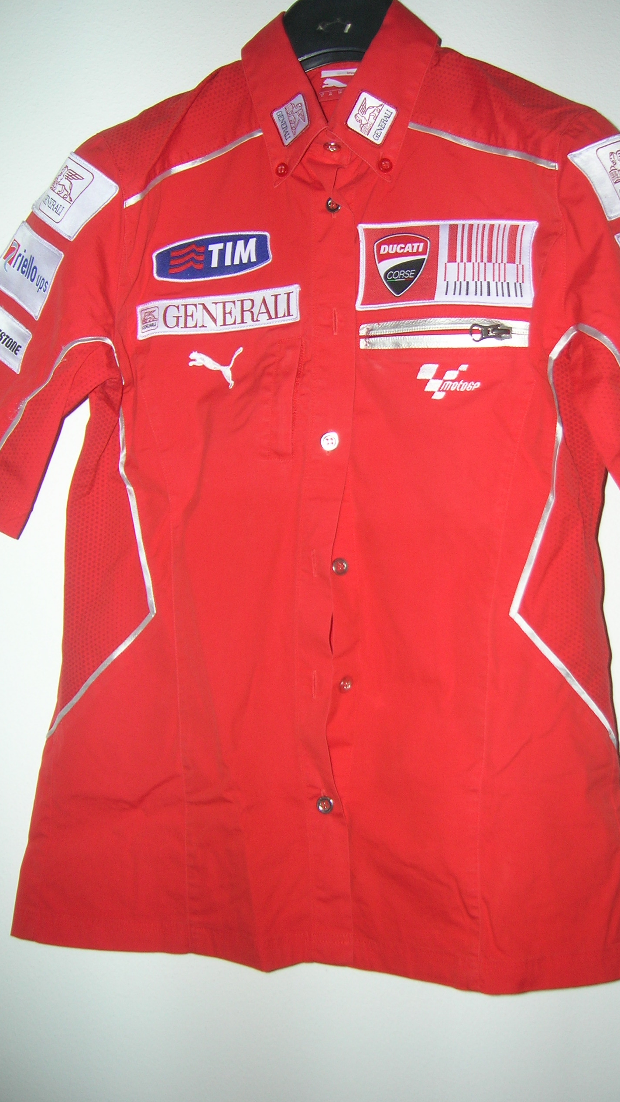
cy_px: 545
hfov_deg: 31.2
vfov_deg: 52.8
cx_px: 343
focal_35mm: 38
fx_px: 1111
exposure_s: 1/60.1
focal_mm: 5.7
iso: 50
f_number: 2.9
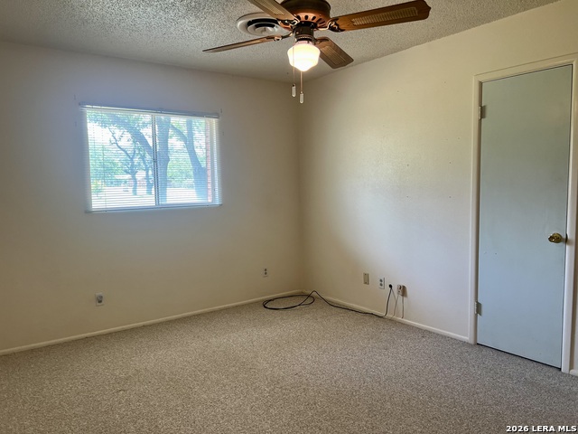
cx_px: 289
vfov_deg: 53.1
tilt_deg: -5.5
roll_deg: +0.4
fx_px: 434
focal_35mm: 26
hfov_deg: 67.3
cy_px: 217
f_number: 1.5
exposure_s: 1/120
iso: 100
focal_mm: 5.7
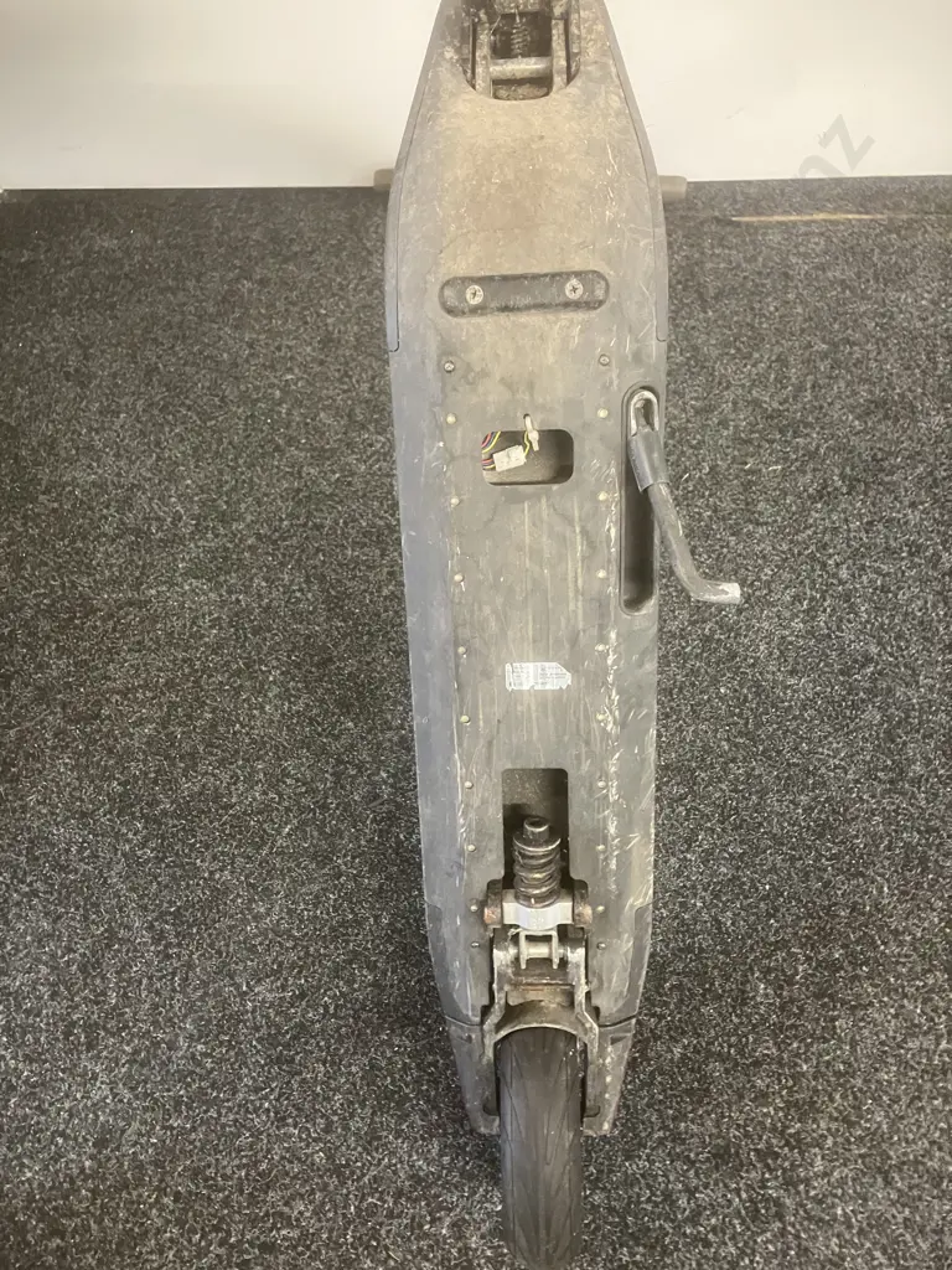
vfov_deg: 63.4
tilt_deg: -57.1
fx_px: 1027
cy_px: 635
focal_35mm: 28
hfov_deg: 49.7
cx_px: 476
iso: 320
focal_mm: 3.99
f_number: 1.8
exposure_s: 1/33
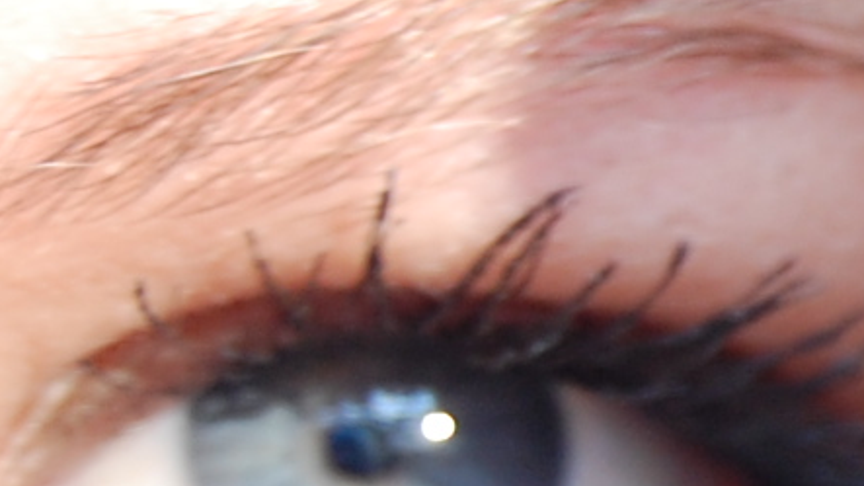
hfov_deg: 4.9
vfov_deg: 2.8
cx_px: 1541
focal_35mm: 440
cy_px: 312
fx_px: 10071
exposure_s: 1/60
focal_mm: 55
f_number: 5.6
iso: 400
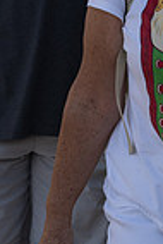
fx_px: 2087
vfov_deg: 6.6
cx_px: 150
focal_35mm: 308
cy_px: -83
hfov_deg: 4.5
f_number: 7.1
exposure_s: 1/320
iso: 280
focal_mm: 62
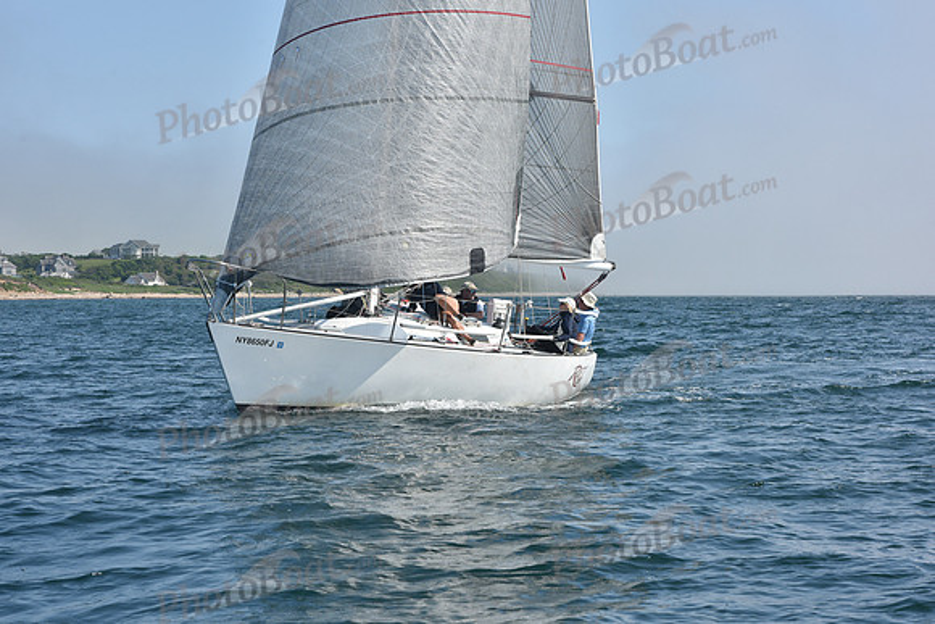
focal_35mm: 86
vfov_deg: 15.9
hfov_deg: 23.6
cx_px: 468
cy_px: 312
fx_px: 2234
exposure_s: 1/1000
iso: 320
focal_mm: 86
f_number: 10
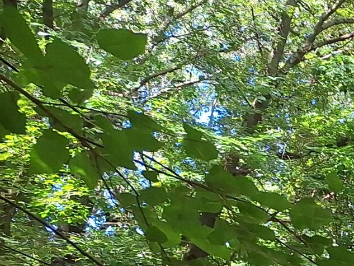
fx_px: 1115
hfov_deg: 14.0
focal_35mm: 109
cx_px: 791
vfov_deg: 12.8
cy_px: 421
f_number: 1.8
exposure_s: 1/305
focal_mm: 5.54
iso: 25
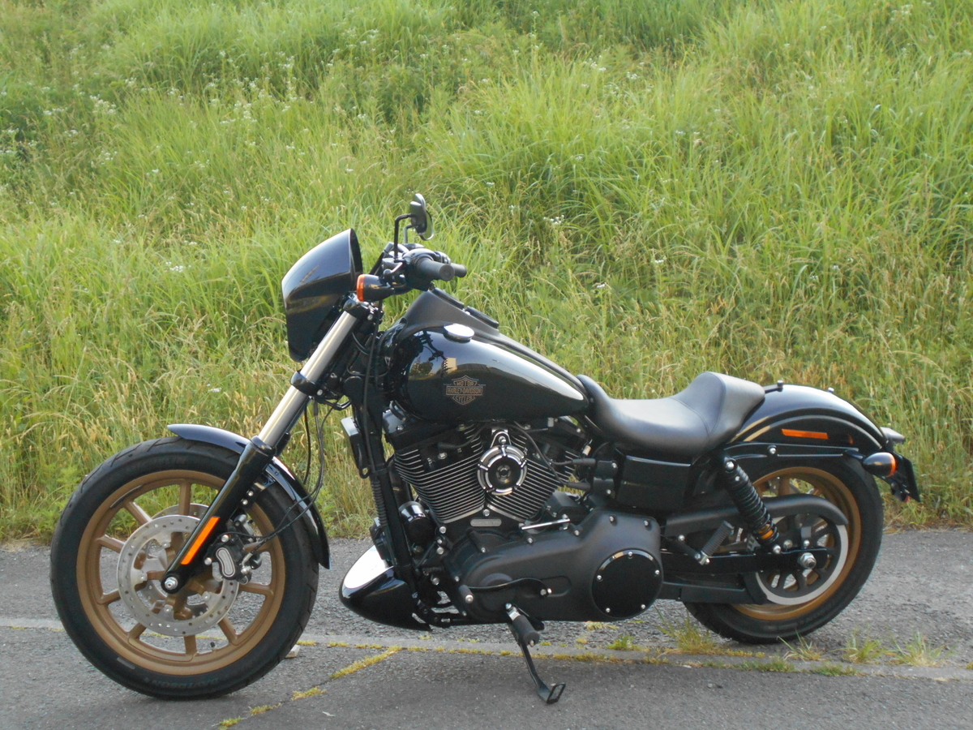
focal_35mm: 44
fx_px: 1237
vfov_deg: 32.9
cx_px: 486
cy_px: 365
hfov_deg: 42.9
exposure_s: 1/250
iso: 320
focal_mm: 7.7
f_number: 4.2
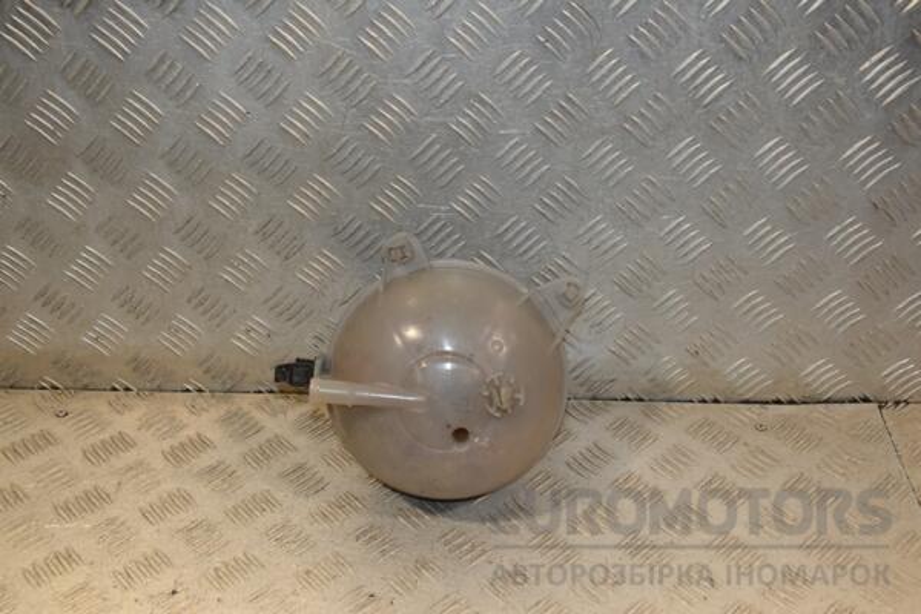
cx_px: 460
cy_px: 307
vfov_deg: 29.9
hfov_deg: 43.6
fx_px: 1151
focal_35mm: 45
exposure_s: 1/200
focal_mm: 30
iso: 800
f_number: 6.3
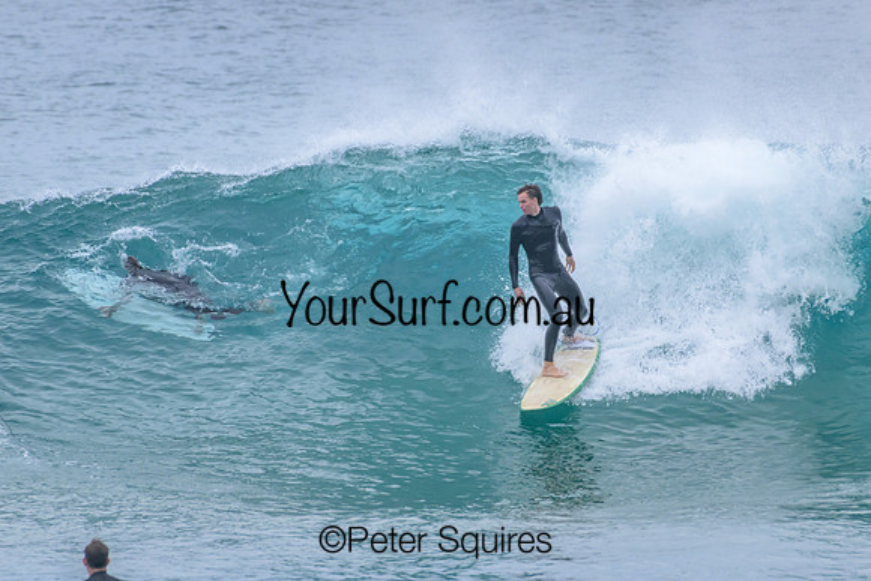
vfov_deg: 1.4
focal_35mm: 1000
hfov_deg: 2.1
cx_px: 436
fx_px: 24199
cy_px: 290
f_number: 11
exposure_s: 1/2000
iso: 2000
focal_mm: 1000
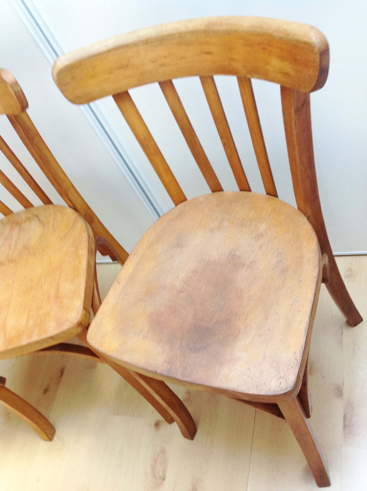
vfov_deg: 52.7
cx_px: 184
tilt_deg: -45.7
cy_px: 246
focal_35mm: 35
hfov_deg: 40.6
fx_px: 496
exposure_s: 1/15
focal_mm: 4.28
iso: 100
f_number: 2.4
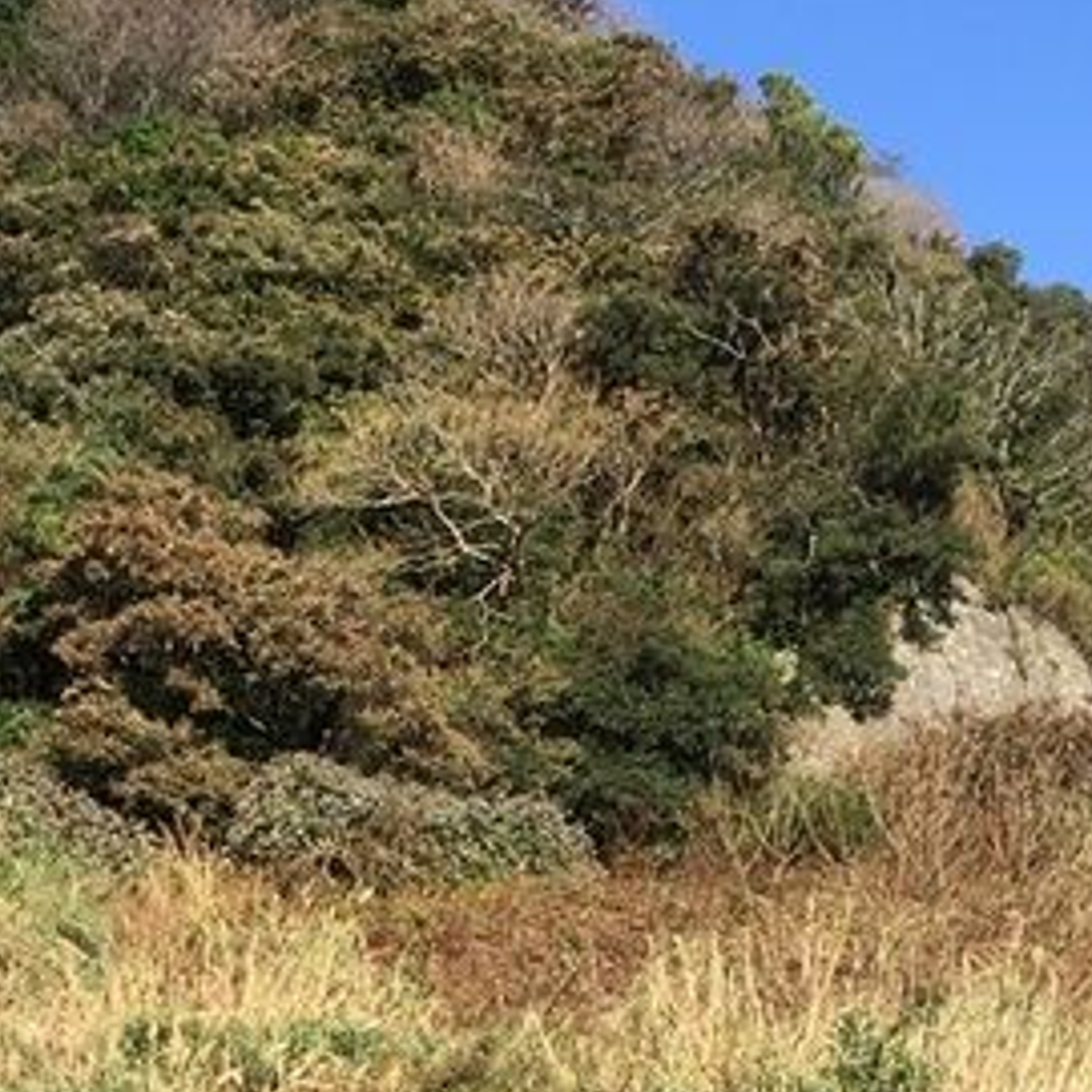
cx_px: 155
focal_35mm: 77
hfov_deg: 22.1
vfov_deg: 21.3
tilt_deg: +1.1
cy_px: 1203
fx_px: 2748
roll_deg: +1.0
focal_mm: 4.15
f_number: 2.2
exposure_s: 1/989
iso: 32
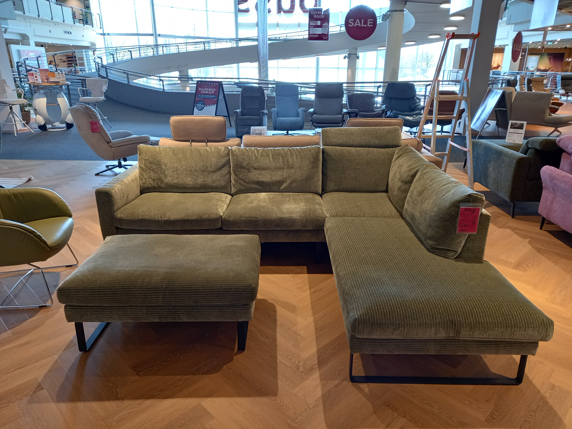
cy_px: 214
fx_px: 413
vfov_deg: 54.9
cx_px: 286
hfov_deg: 69.4
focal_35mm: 25
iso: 200
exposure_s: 1/50
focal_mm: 4.6
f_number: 2
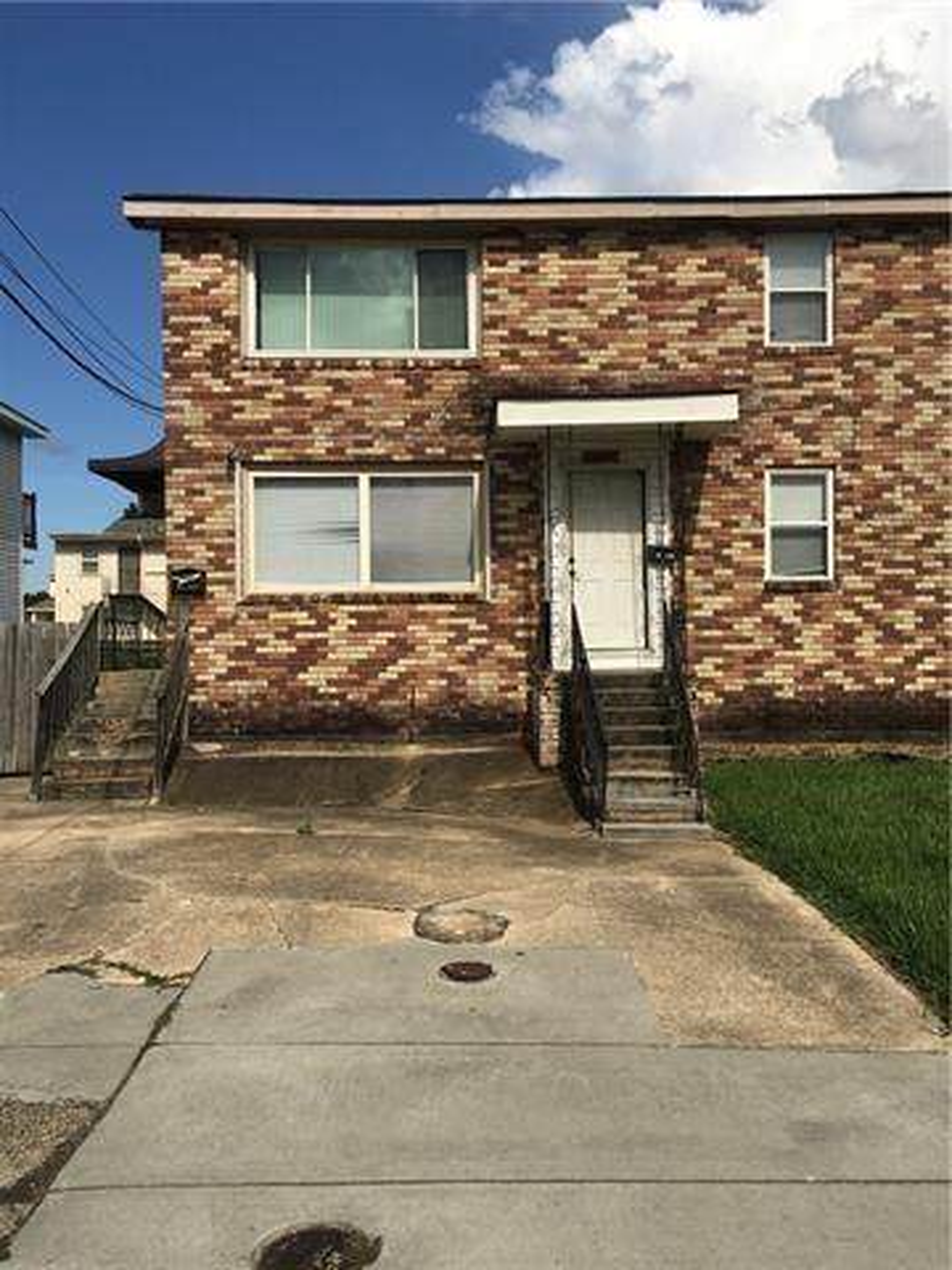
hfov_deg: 48.2
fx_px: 1063
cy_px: 635
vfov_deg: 61.7
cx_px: 476
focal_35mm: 29
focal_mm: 4.15
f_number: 2.2
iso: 25
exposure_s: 1/2024
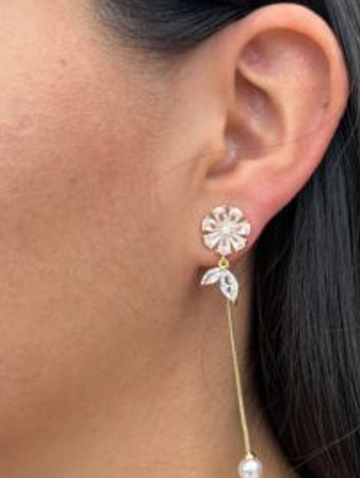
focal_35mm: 71
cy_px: 278
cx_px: 245
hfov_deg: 20.7
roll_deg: -1.0
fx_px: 983
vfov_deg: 27.3
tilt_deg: -4.8
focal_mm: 6.76
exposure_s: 1/786
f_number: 1.78
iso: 64
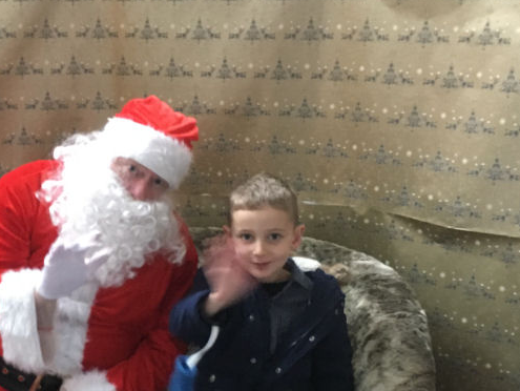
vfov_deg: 24.5
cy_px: 301
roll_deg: +1.0
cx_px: 99
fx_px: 887
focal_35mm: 59
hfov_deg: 31.8
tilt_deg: -17.9
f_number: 2.2
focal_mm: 4.15
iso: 400
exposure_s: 1/17
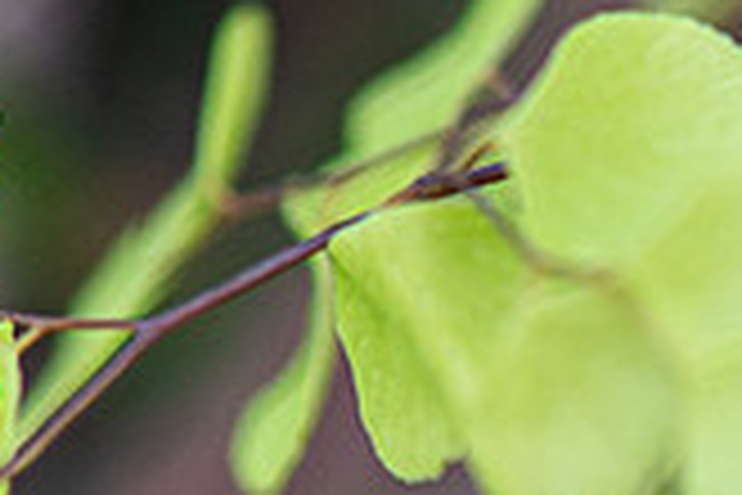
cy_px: 615
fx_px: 13932
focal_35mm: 676
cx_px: 1310
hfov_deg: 3.0
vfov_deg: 2.0
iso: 400
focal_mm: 105
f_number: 5.6
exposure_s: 1/40
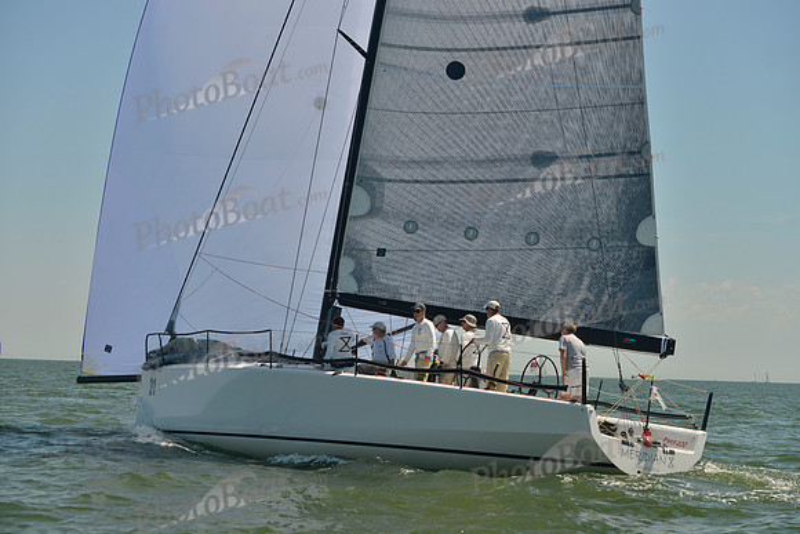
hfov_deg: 28.8
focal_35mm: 70
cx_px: 400
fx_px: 1556
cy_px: 267
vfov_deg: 19.5
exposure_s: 1/800
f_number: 5.6
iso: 200
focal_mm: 70
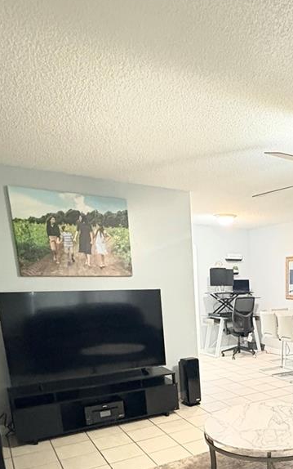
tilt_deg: -13.2
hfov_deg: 37.5
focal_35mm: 31
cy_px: 373
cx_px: 273
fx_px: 396
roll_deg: +0.6
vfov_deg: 56.9
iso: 2000
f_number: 2.2
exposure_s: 1/30
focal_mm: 2.22
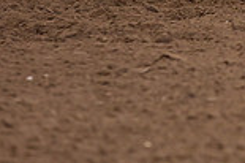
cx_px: 356
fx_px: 5092
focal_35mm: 749
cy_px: -140
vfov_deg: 1.8
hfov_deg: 2.8
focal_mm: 200
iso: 1600
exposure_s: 1/250
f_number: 3.5
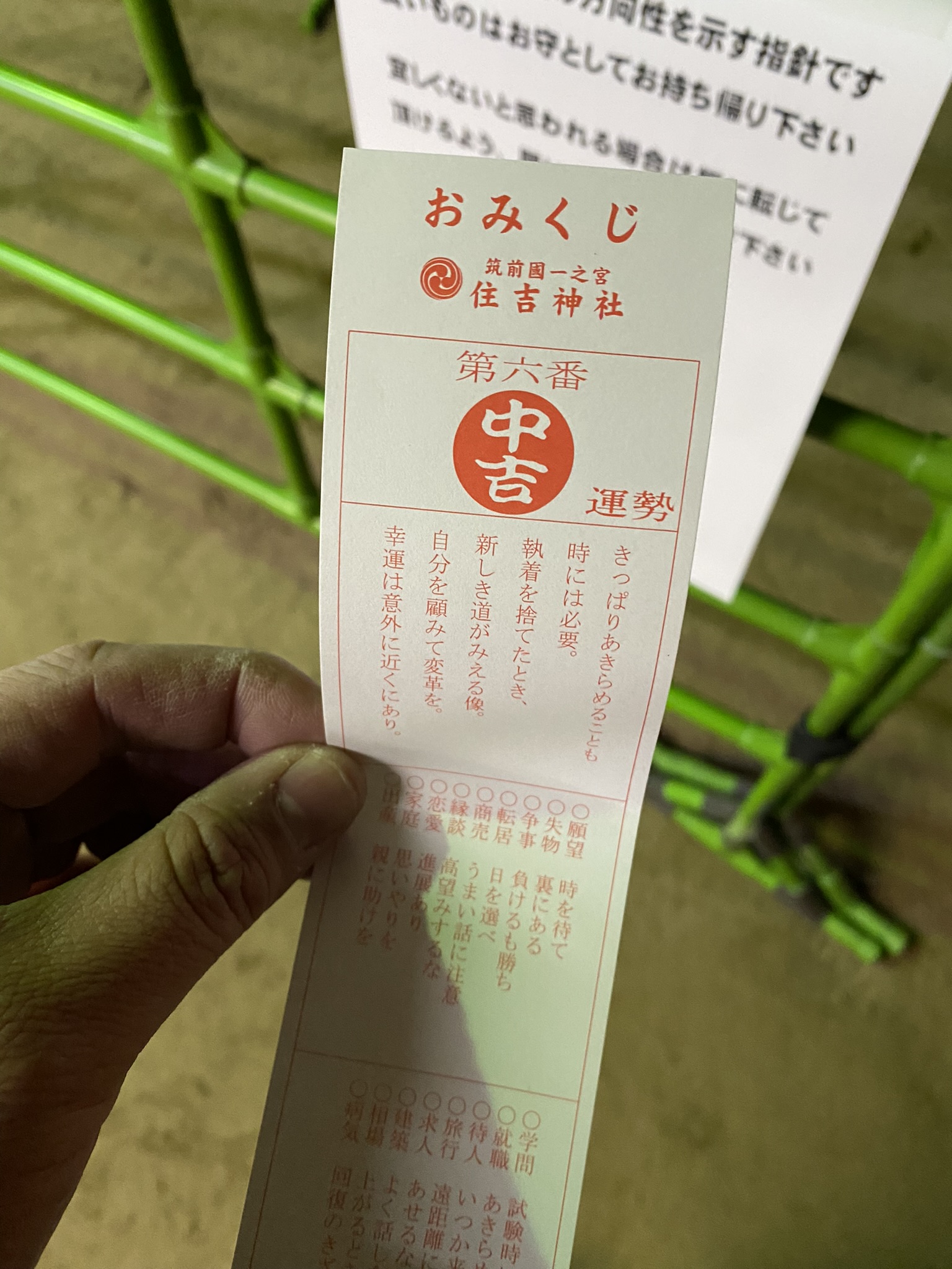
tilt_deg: -63.4
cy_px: 634
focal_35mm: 26
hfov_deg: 53.1
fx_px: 953
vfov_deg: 67.3
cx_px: 476
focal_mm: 4.25
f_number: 1.8
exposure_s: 1/40
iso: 400
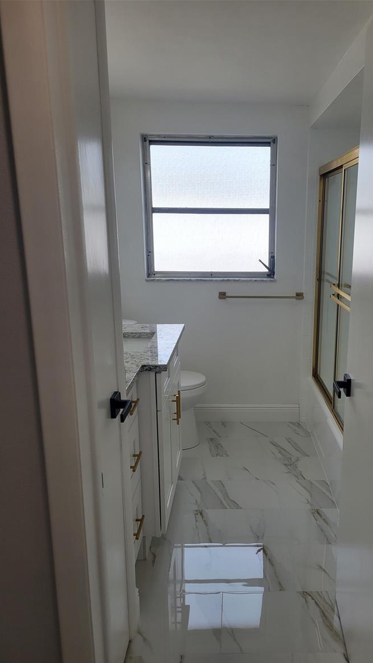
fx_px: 510
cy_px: 339
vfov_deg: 66.1
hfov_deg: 39.6
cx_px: 252
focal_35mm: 29
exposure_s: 1/224
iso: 40
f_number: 1.8
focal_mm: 5.4
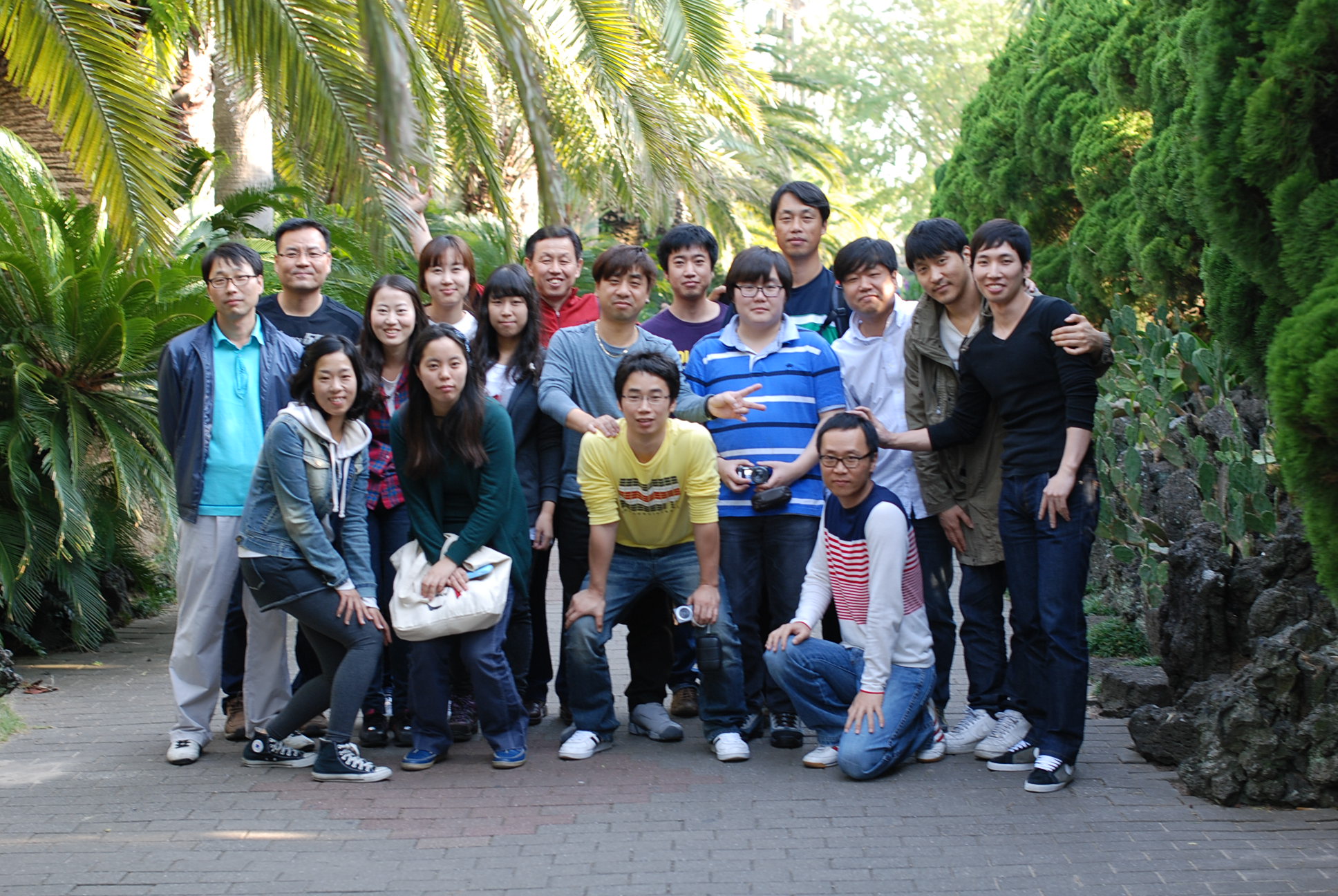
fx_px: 2791
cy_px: 448
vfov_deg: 18.2
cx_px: 669
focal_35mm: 75
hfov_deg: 27.0
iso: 200
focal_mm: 50
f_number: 3.2
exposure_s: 1/80
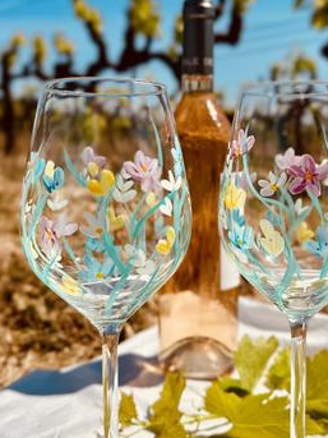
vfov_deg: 44.7
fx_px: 531
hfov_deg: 34.3
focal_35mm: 42
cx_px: 188
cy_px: 186
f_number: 1.78
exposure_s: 1/12048
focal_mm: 6.86
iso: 80
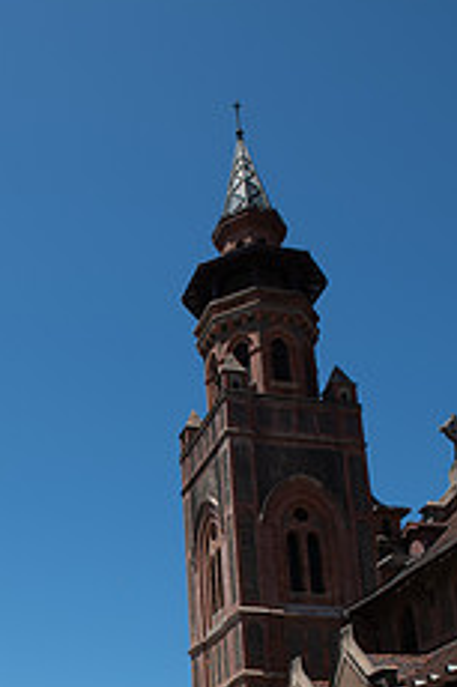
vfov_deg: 39.3
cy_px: 603
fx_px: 896
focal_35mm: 47
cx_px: 87
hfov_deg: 28.0
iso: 64
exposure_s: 1/200
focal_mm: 24
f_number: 9
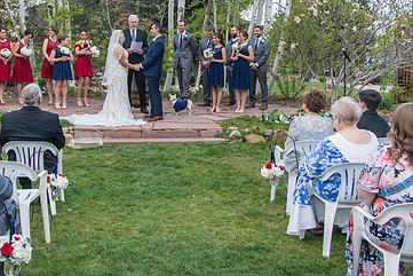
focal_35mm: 45
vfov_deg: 29.3
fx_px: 516
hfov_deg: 43.1
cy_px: 59
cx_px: 142
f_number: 5
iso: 400
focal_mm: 28
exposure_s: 1/320
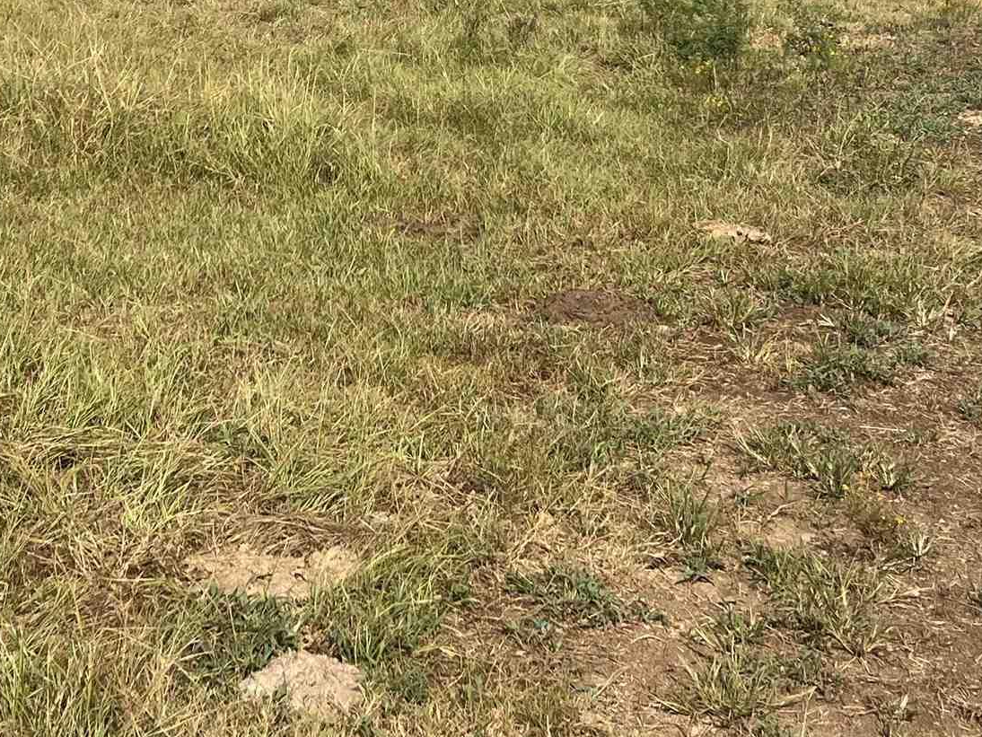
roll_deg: +1.6
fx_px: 2071
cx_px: 362
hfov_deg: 26.6
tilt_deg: -7.6
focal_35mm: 73
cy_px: -118
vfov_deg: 19.2
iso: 50
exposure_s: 1/4444
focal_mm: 5.7
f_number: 1.5
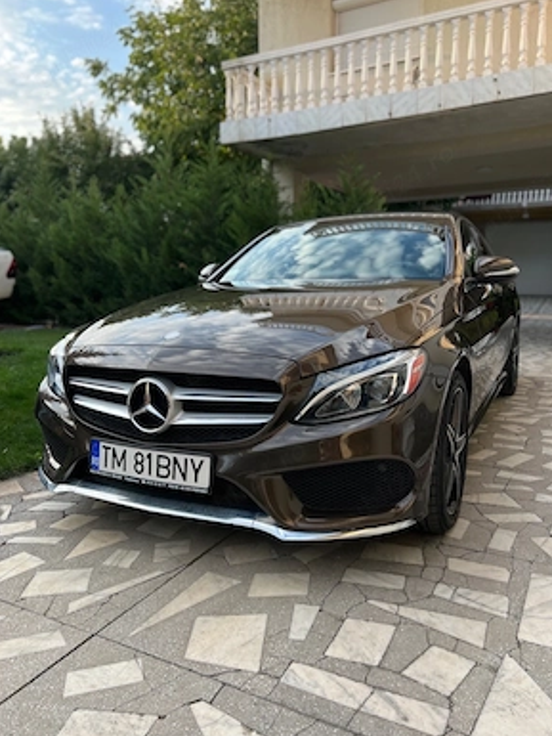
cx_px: 283
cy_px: 363
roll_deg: +0.6
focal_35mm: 27
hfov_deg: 51.4
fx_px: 574
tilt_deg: -7.8
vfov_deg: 65.3
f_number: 1.5
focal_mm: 5.7
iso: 50
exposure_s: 1/482
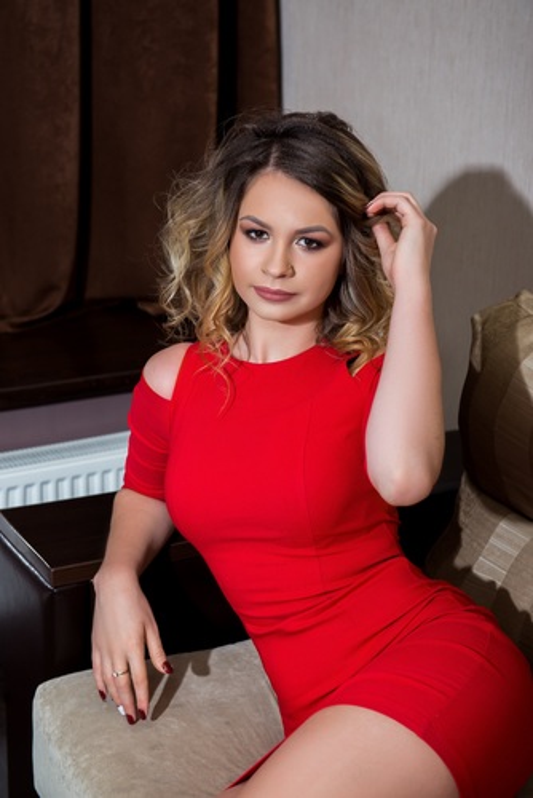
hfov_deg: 21.9
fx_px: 1375
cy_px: 399
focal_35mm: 62
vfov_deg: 32.4
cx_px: 266
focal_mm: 62
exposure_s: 1/125
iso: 160
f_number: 5
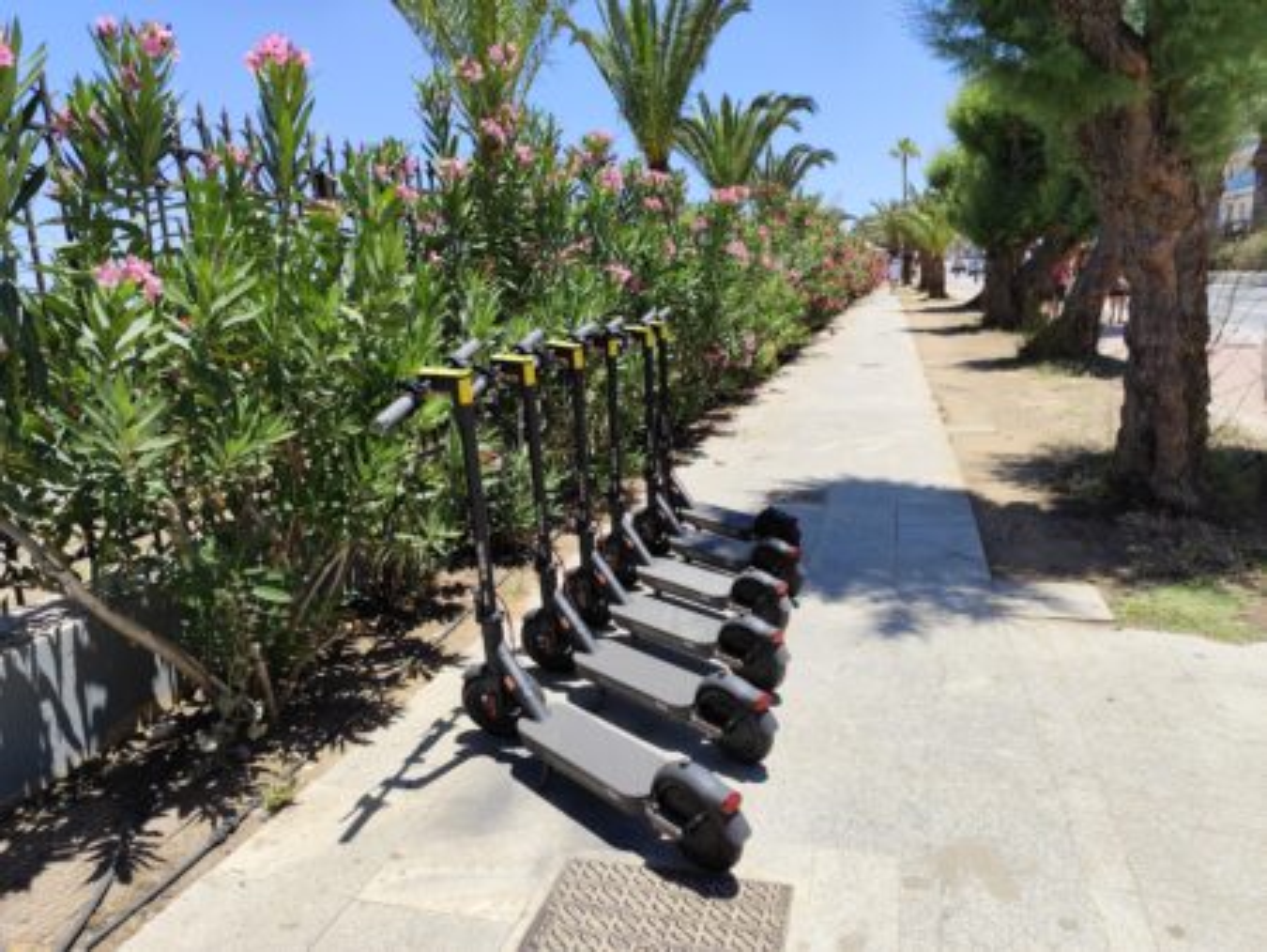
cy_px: 476
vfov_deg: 58.9
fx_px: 842
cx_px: 634
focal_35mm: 23
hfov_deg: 73.9
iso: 50
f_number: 1.65
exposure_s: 1/873
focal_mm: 6.19
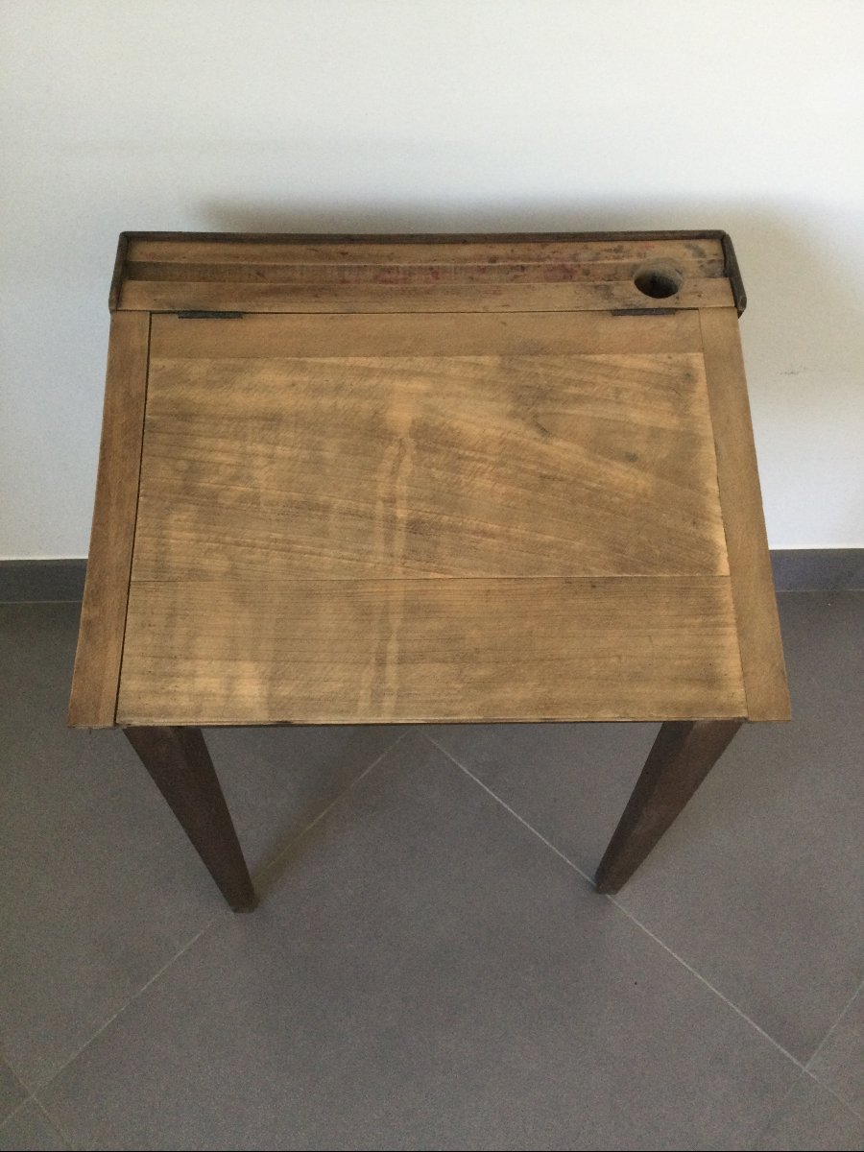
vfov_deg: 58.4
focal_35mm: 31
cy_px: 576
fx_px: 1032
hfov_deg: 45.4
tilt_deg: -56.8
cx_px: 432
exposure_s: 1/33
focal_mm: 3.3
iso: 50
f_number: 2.4
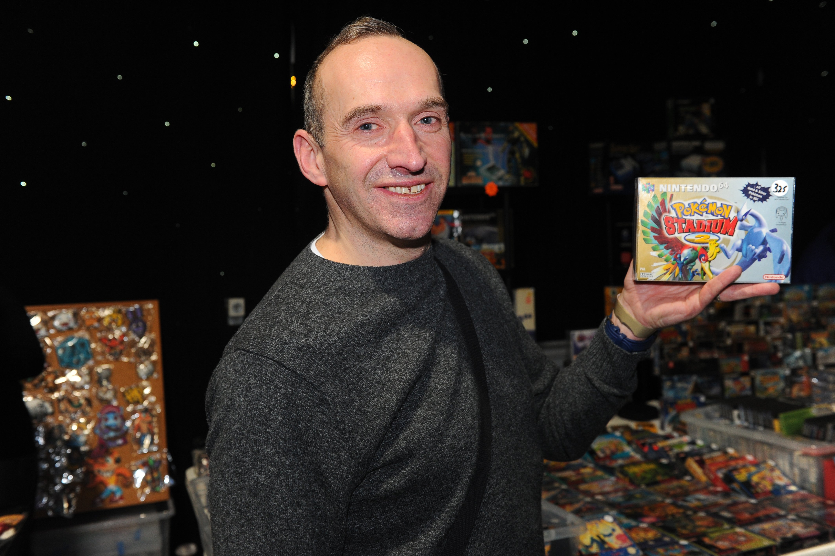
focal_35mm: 35
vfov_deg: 37.8
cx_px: 418
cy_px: 278
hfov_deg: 54.5
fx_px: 811
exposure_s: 1/30
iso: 1000
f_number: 5.6
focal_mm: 35
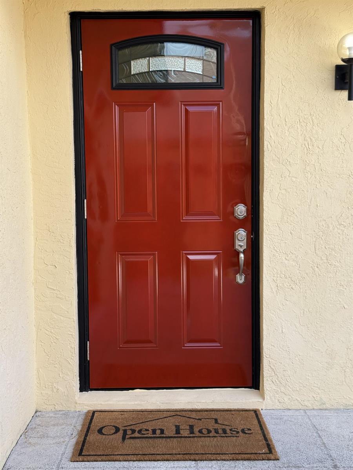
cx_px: 176
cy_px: 235
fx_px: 653
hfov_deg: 30.3
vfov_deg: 39.7
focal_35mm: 48
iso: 64
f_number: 1.78
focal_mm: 6.76
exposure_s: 1/699
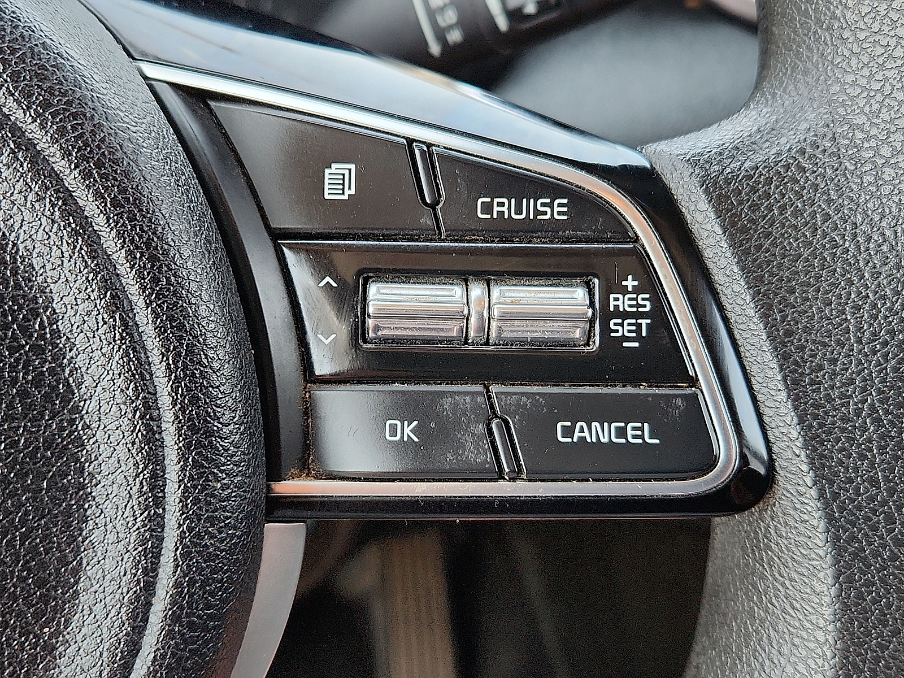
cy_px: 339
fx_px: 601
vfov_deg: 58.9
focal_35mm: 23
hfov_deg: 73.9
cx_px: 452
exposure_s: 1/59.2
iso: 90
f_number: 1.8
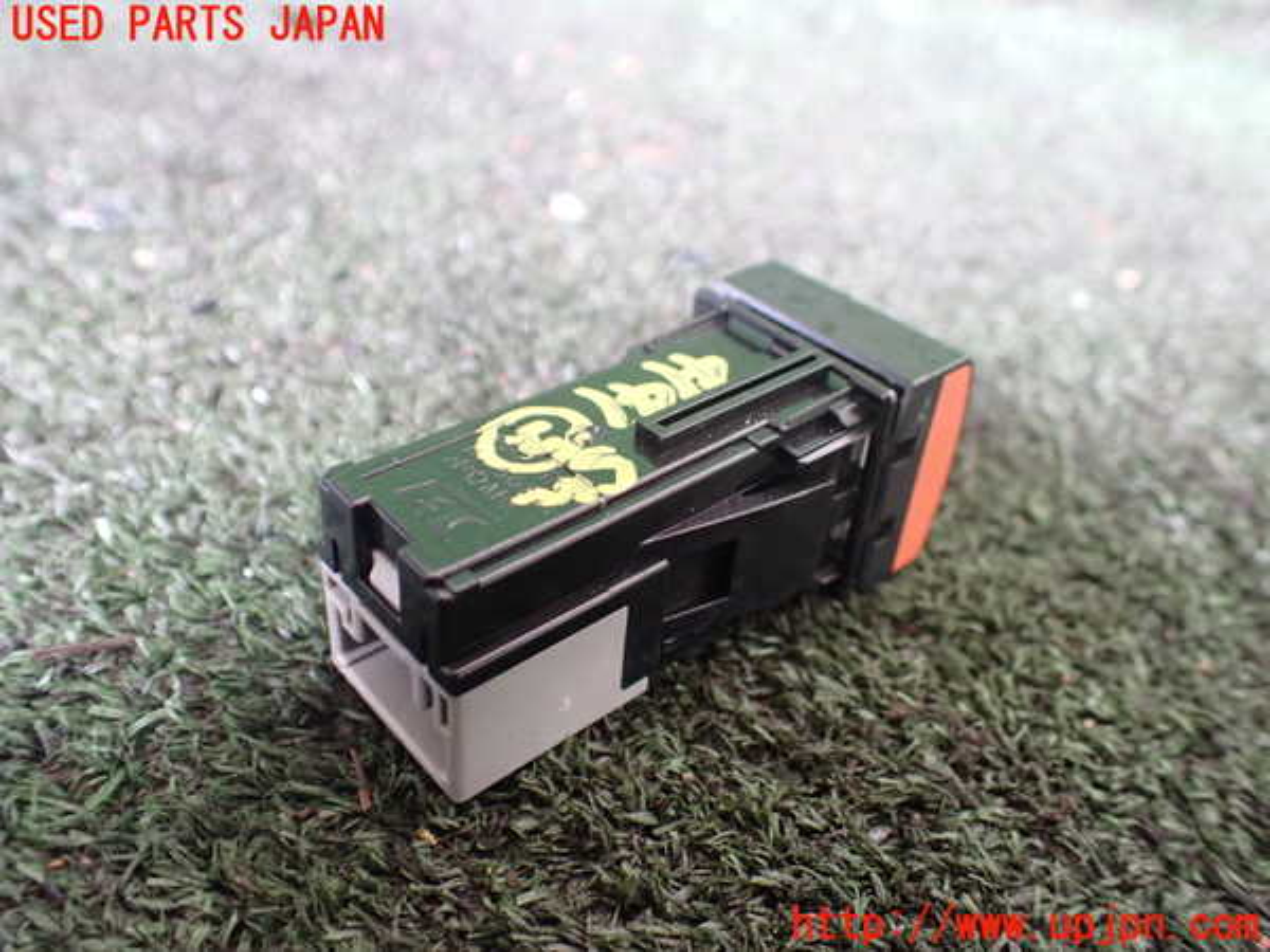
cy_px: 476
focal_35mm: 30
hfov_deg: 60.0
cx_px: 635
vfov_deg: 46.8
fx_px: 1101
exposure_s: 1/40
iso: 800
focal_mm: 5.4
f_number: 2.3
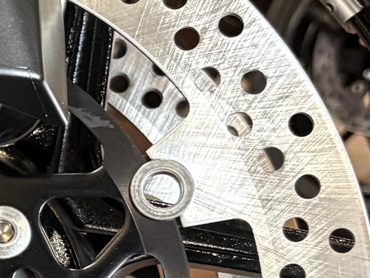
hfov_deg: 12.5
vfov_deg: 10.2
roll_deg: -1.2
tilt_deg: -11.6
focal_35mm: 145
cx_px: -283
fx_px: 1550
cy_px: 241
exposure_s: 1/40
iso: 400
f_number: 1.6
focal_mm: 5.96
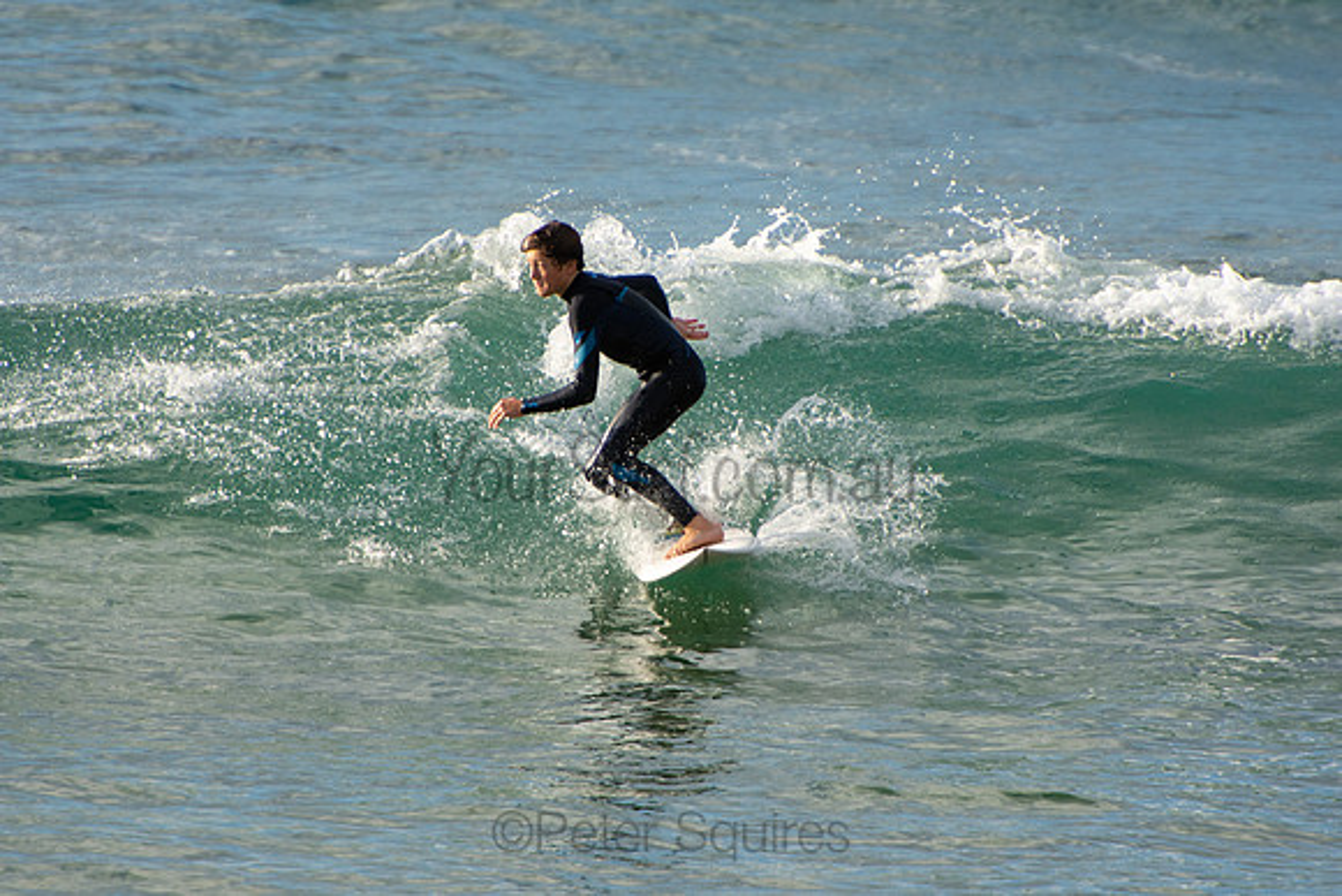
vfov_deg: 2.3
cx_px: 671
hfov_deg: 3.4
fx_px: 22371
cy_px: 448
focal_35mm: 600
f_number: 5.6
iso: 360
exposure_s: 1/1250
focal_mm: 400
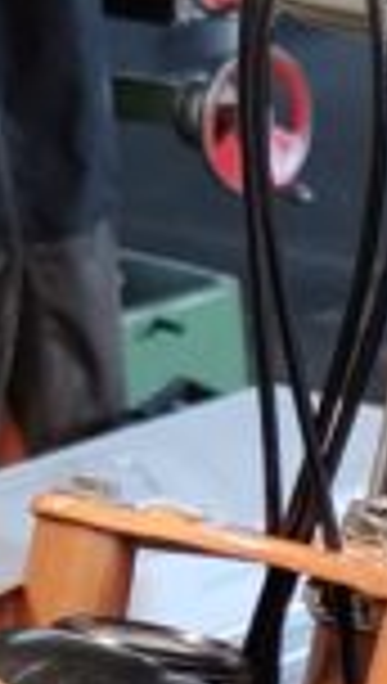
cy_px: 1251
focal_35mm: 206
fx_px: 3741
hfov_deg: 5.8
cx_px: 716
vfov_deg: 9.9
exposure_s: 1/50
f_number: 1.88
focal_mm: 5.59
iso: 136
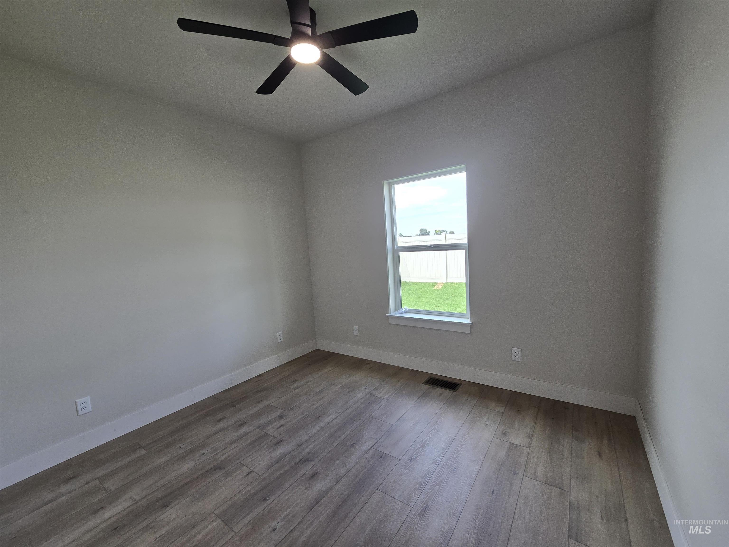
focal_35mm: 13
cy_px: 274
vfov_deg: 89.9
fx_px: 274
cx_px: 364
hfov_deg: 106.2
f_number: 2.2
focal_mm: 2.2
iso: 80
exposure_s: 1/120
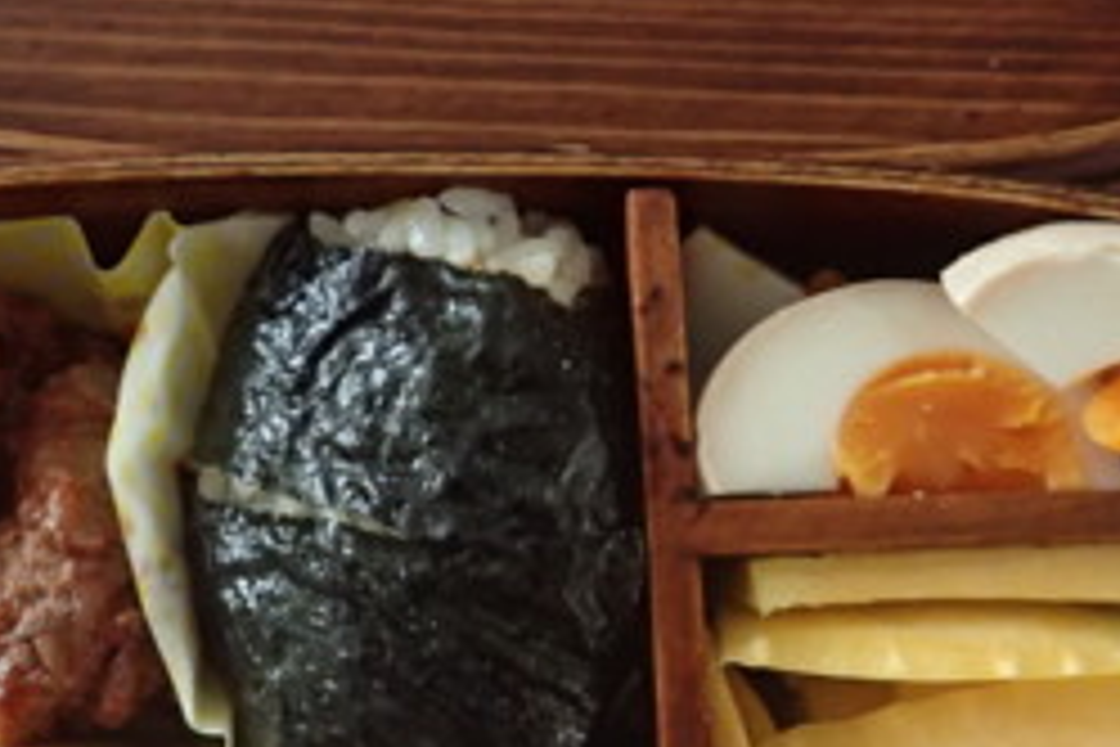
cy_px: 374
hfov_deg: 41.9
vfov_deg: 28.6
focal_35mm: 47
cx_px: 558
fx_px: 1462
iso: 800
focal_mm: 4.5
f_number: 2
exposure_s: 1/30
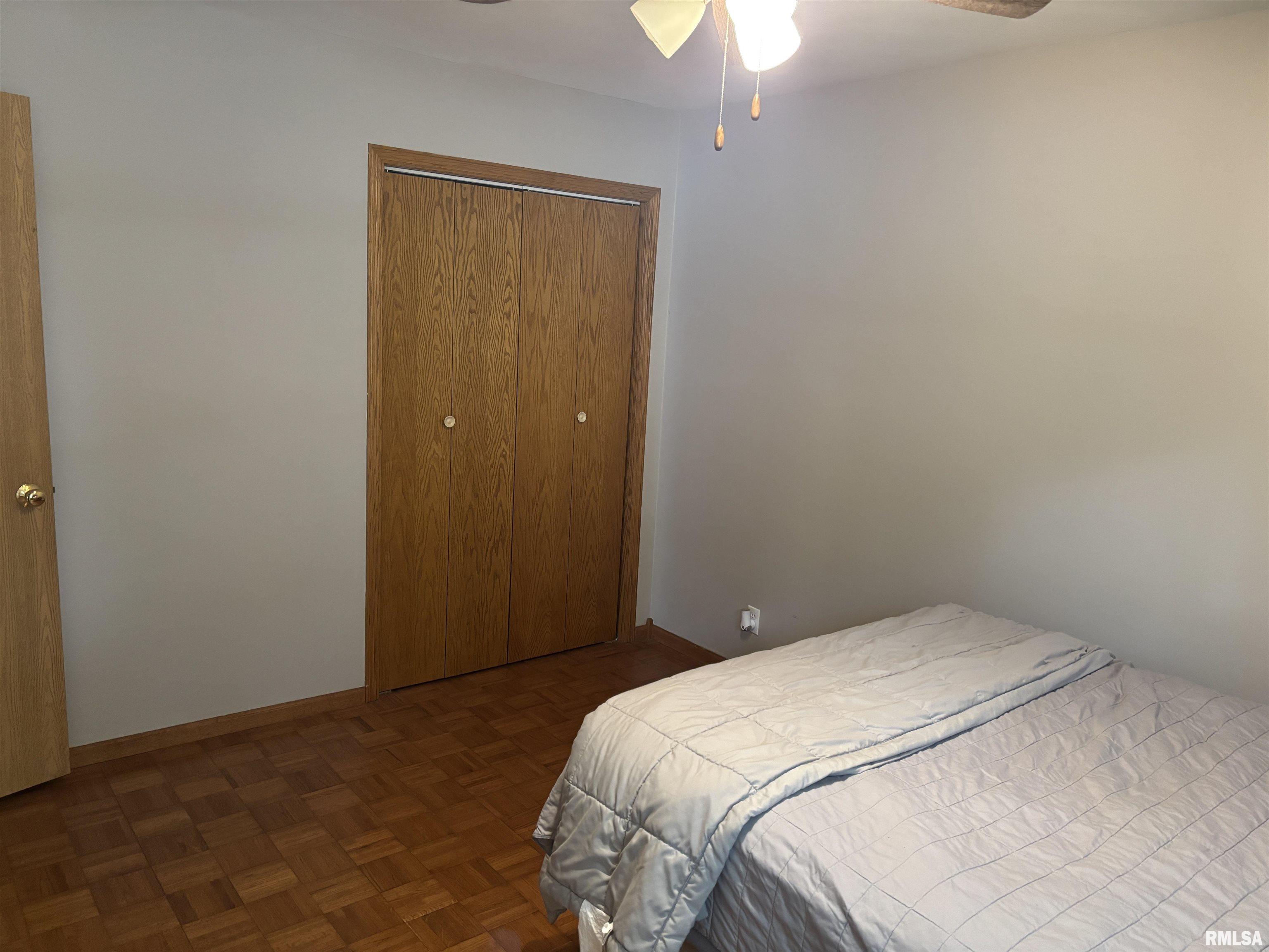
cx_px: 634
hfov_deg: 67.3
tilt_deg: -9.9
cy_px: 476
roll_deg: -3.6
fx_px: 953
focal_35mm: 26
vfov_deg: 53.1
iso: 500
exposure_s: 1/60
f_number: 1.6
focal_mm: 5.96
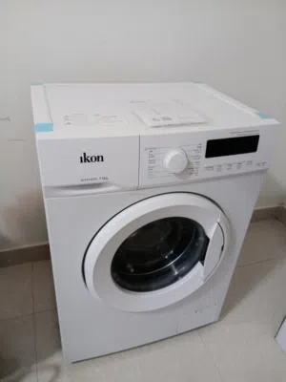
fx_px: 286
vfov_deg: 67.3
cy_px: 191
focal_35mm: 26
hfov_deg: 53.1
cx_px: 143
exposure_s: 1/20
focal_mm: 3.98
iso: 800
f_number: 1.8
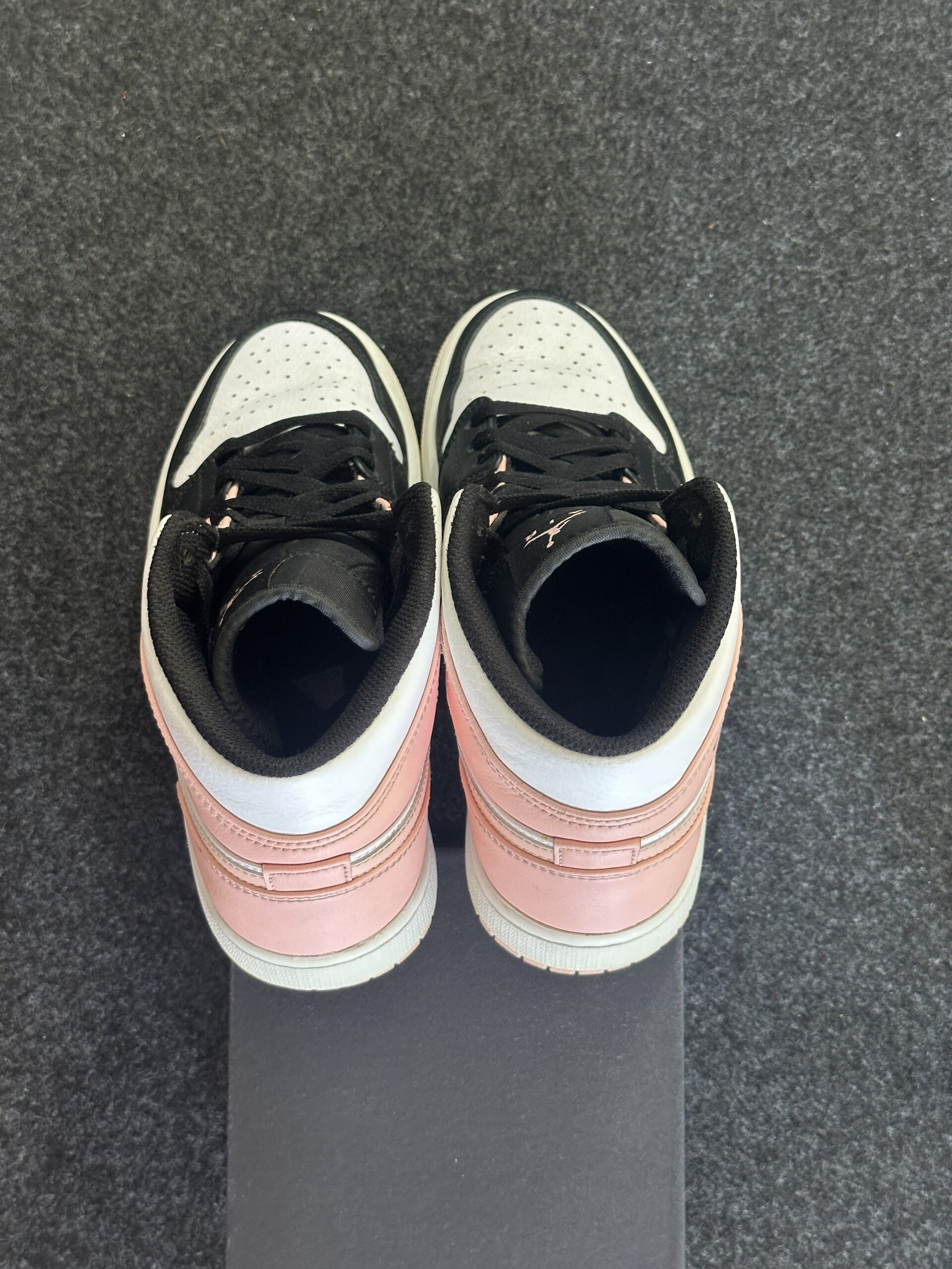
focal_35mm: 48
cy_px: 634
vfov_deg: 39.7
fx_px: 1760
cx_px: 476
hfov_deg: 30.3
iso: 160
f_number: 1.78
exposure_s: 1/50
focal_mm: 6.86
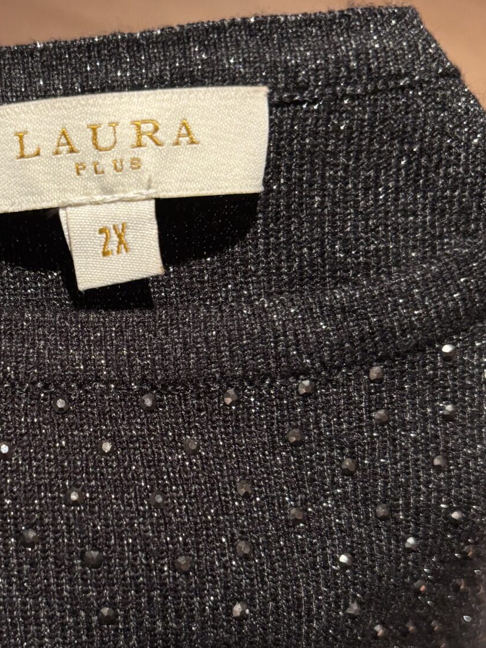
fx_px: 898
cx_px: 99
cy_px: 389
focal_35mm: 48
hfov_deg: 29.6
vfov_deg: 39.5
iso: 250
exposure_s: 1/60
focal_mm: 5.96
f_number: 1.6
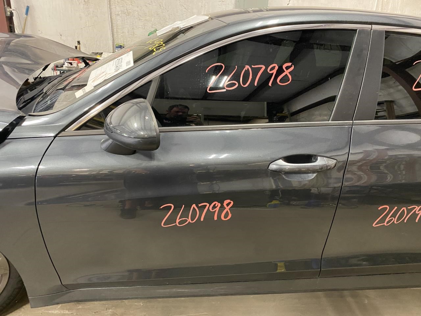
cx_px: 210
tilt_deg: -24.4
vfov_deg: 53.1
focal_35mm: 26
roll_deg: -3.9
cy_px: 158
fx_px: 316
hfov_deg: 67.3
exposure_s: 1/40
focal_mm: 4.25
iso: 500
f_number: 1.8
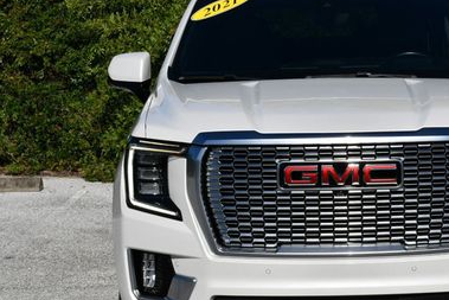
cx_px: 321
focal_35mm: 115
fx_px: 1435
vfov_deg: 11.9
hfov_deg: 17.7
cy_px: 178
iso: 100
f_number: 10
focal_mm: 34
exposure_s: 1/400
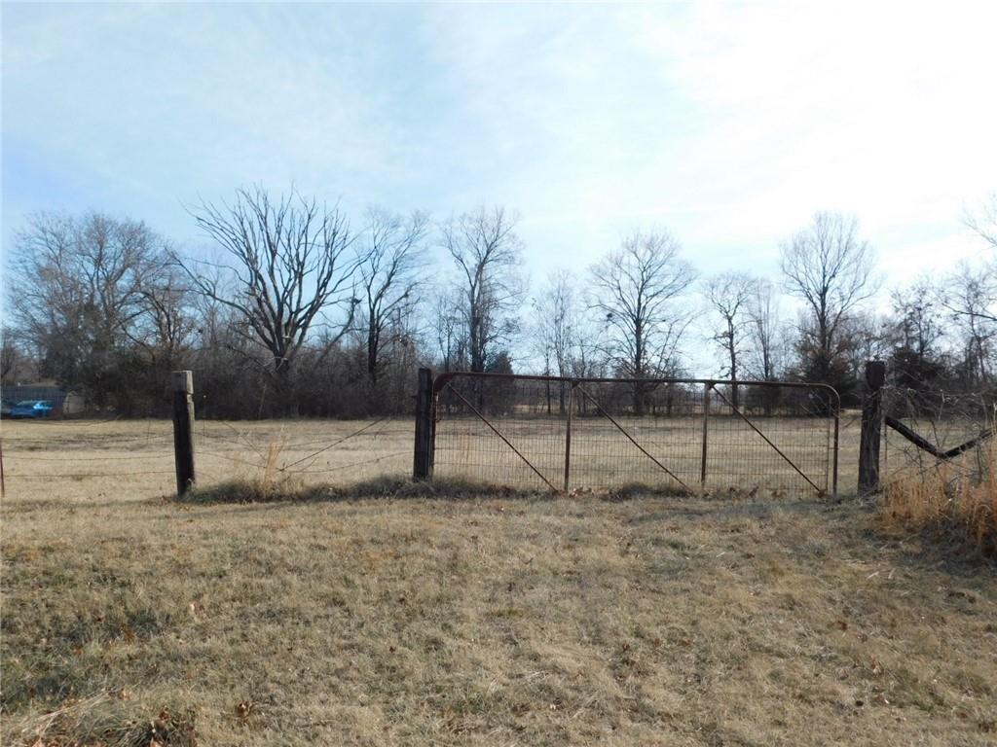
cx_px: 498
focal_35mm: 36
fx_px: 1037
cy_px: 374
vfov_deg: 39.7
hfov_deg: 51.4
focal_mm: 6.3
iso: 125
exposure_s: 1/800
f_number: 3.5
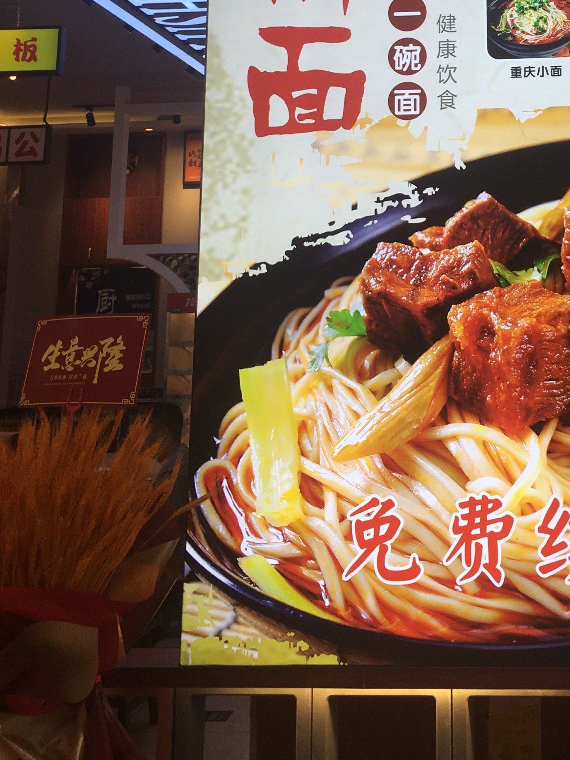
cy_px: 81
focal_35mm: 52
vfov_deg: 34.8
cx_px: 471
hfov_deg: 27.4
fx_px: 1142
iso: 25
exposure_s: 1/272
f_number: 2.2
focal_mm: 4.15
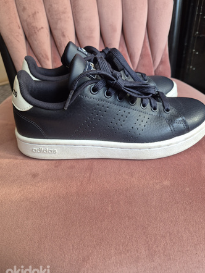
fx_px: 205
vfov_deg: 67.3
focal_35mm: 26
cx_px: 104
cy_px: 138
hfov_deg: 53.1
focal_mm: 5.4
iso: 250
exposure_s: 1/100
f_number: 1.8
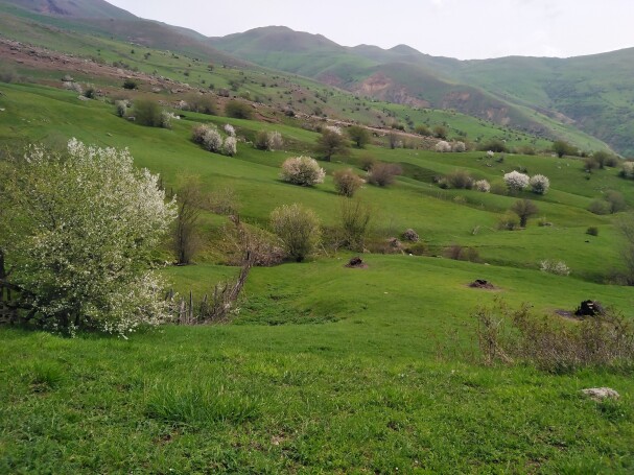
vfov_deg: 53.0
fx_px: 476
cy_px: 238
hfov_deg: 67.3
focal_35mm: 26
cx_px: 317
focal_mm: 3.59
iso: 101
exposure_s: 1/2279
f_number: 1.8
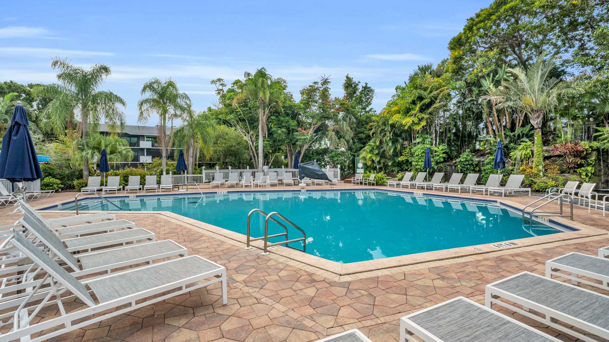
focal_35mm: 17
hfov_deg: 95.9
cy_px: 168
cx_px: 301
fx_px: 275
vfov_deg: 63.9
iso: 200
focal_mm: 16
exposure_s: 1/320
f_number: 9
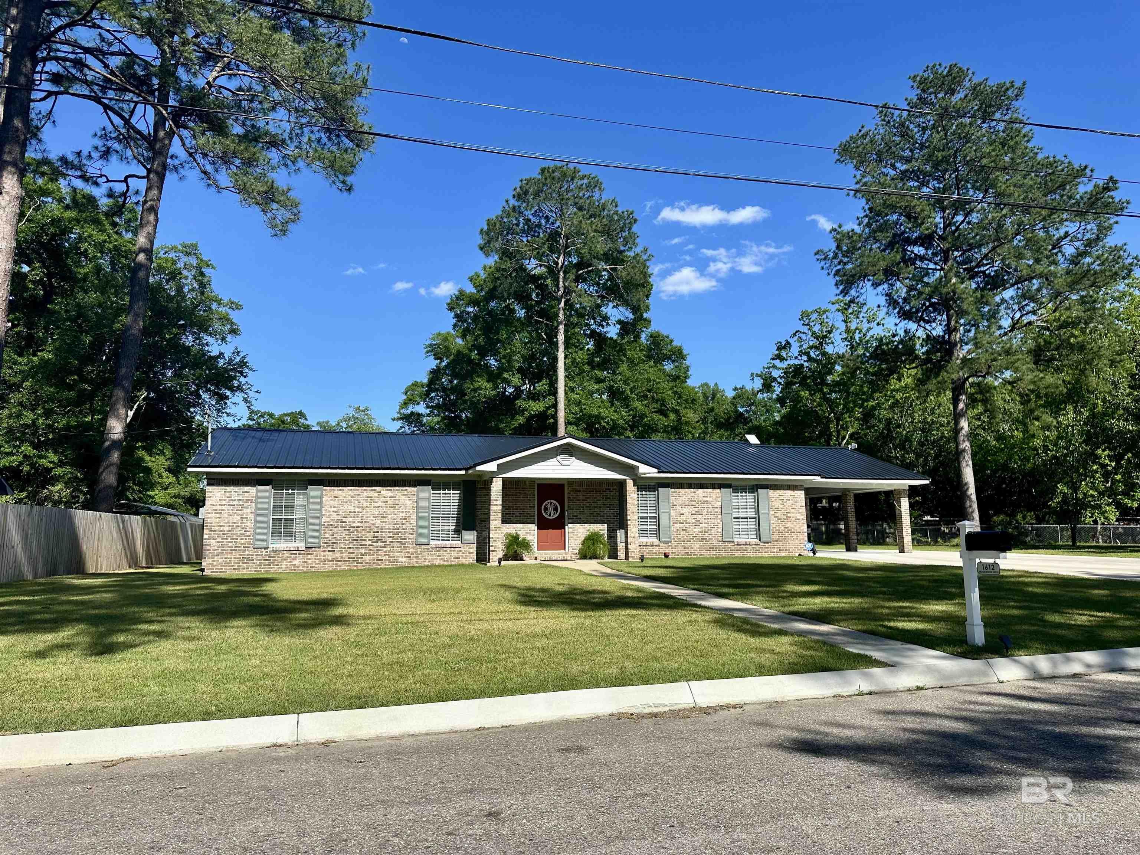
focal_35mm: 24
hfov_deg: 71.6
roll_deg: +0.6
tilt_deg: +9.0
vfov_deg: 56.8
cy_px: 428
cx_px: 570
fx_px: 790
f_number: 1.78
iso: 80
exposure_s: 1/7042
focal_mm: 6.86
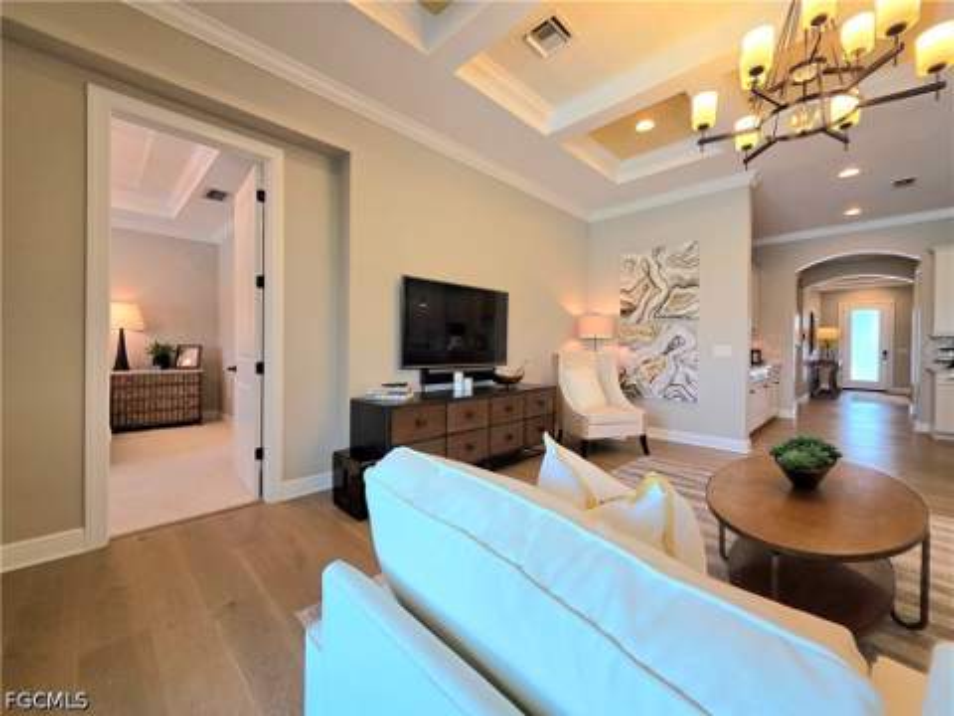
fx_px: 358
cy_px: 358
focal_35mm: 13
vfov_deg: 89.9
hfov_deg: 106.2
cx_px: 477
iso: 125
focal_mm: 2.2
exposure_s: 1/120
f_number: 1.9
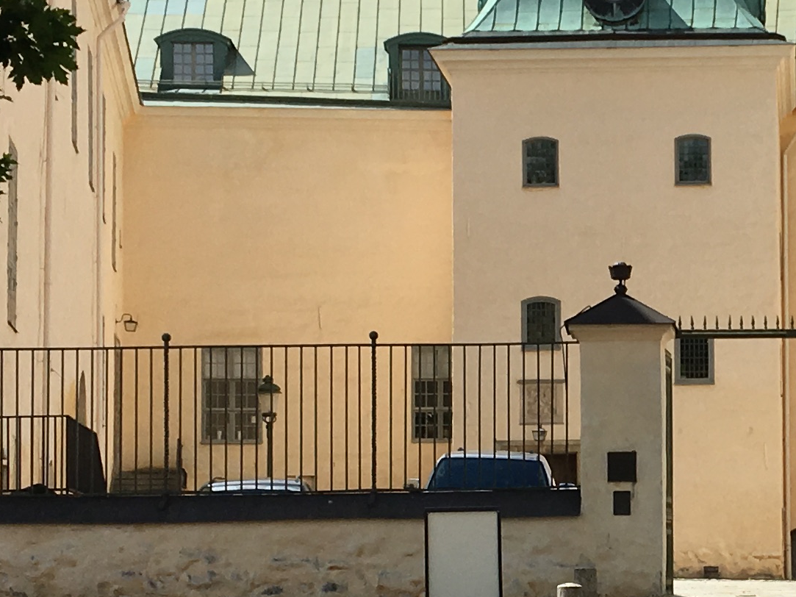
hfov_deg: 17.8
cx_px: 781
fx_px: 2483
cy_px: 411
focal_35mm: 108
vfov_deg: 13.7
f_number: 2.2
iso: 25
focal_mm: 4.15
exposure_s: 1/2262
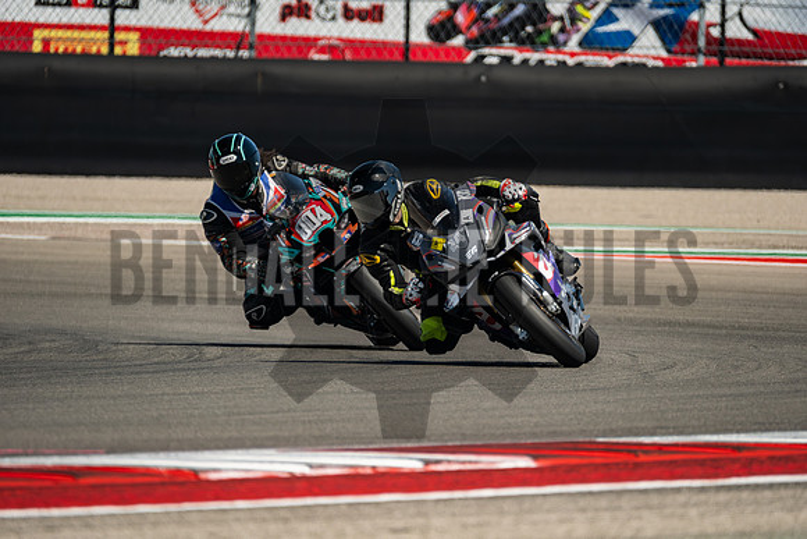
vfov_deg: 2.3
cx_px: 404
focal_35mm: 600
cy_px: 270
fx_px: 13453
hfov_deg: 3.4
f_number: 5.6
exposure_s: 1/1600
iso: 640
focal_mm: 400
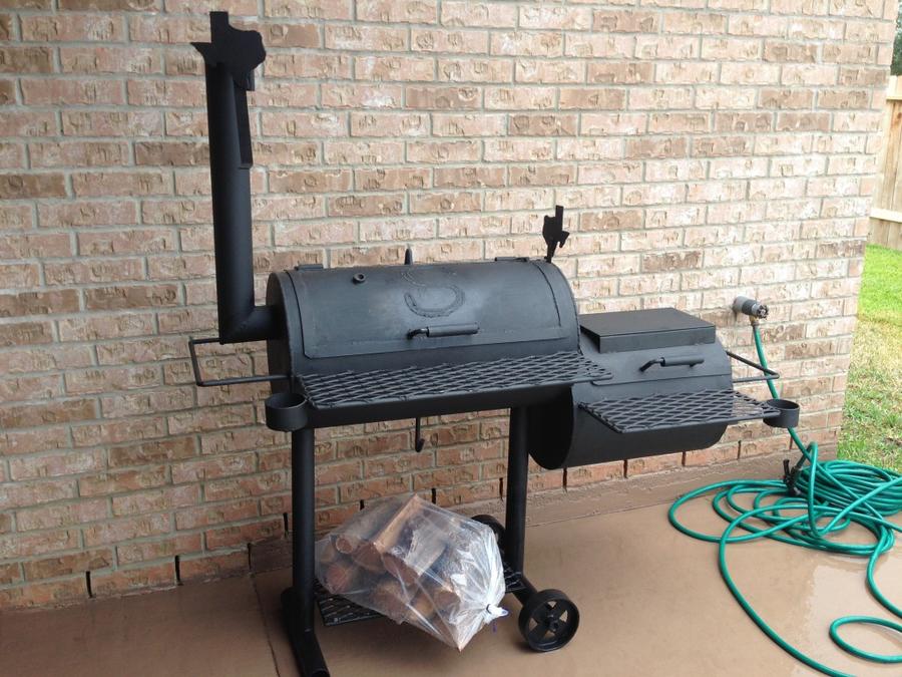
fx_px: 860
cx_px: 451
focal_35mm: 33
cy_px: 338
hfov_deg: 55.4
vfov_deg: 42.9
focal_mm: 4.1
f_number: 2.4
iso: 50
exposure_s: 1/159
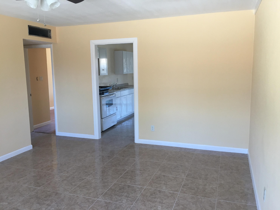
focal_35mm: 29
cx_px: 140
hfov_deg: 61.7
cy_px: 105
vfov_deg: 48.2
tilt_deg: -8.7
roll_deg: +1.3
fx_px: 235
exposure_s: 1/30
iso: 25
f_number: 2.2
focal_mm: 4.15
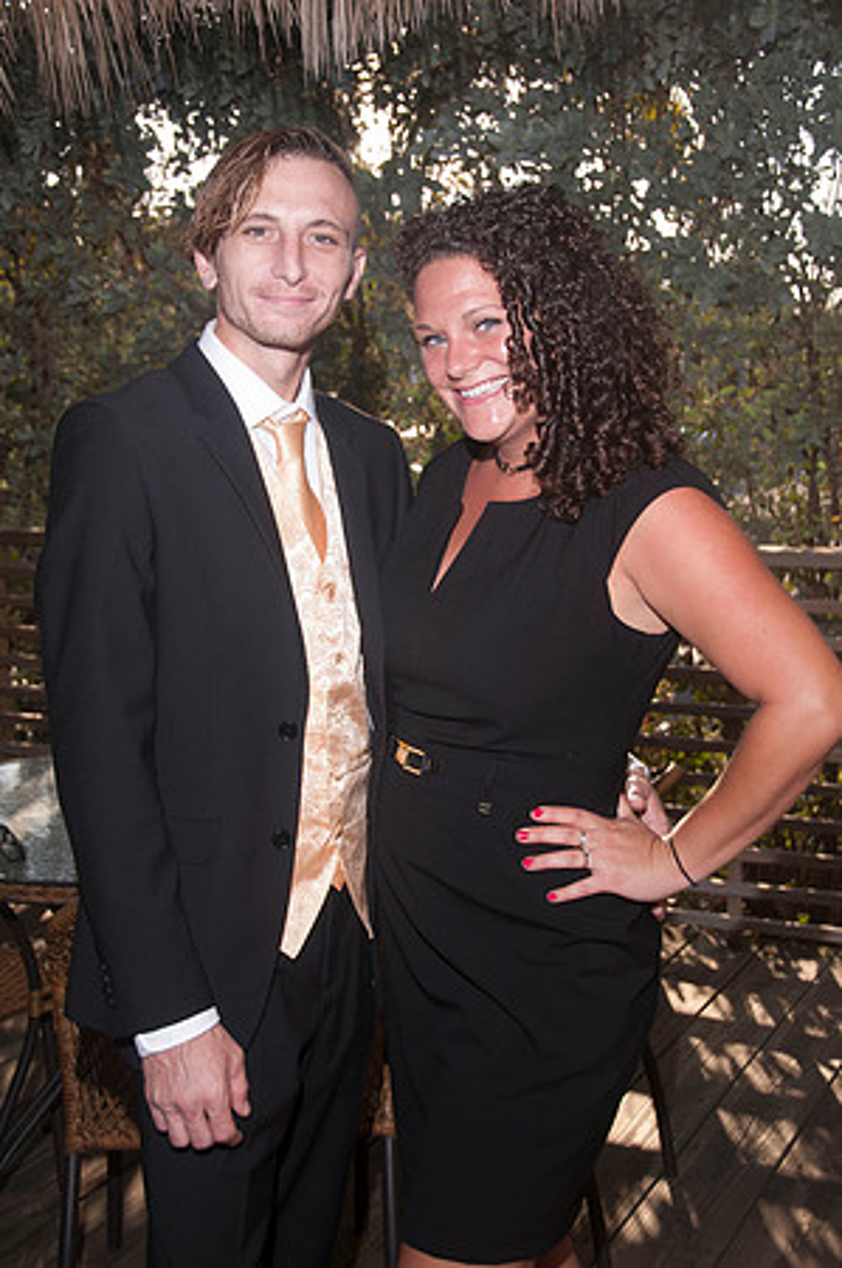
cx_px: 421
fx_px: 1688
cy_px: 634
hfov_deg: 28.0
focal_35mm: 48
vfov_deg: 41.2
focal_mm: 32
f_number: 5.6
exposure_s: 1/250
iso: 100
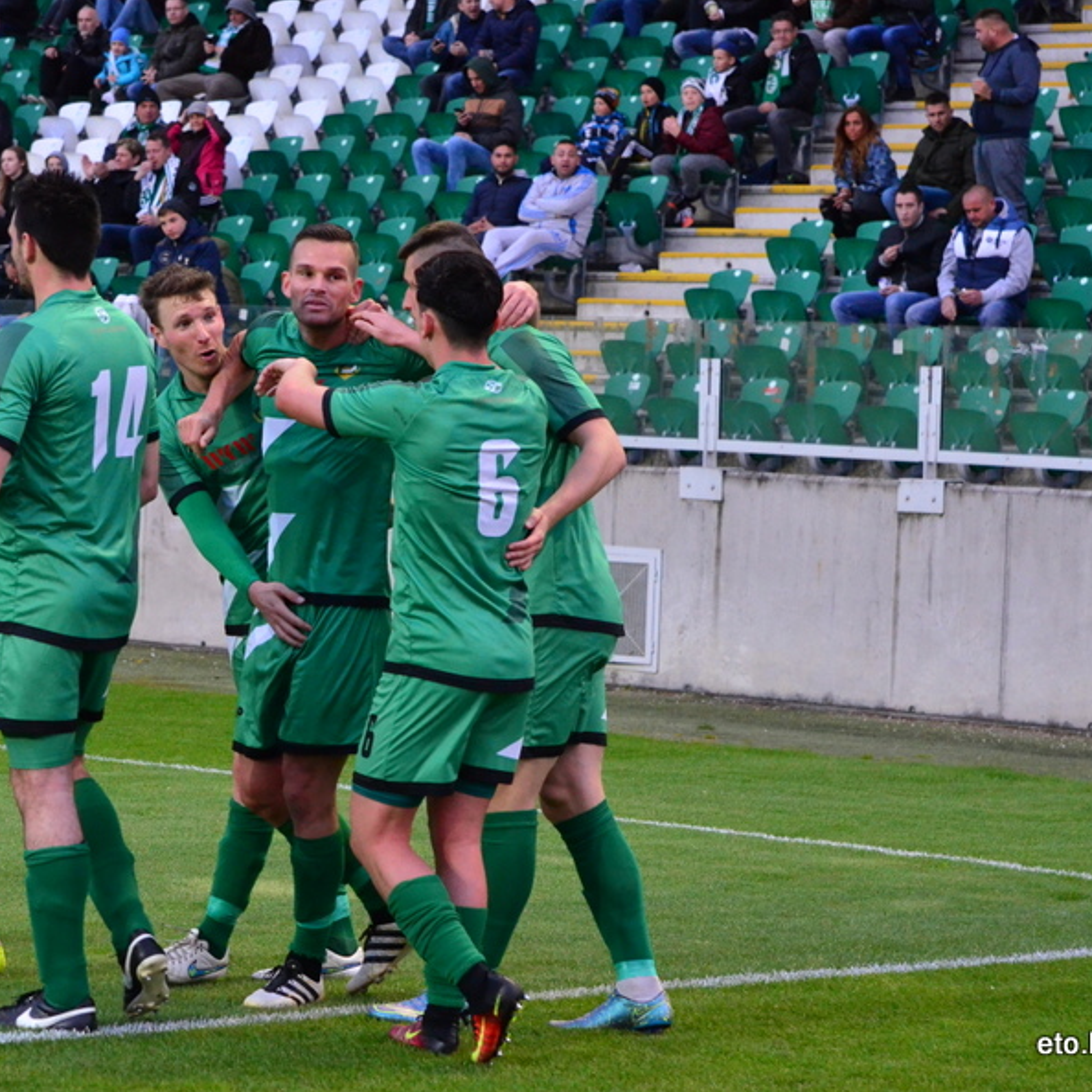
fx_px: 4818
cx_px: 336
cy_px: 546
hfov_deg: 12.9
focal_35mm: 135
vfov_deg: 12.9
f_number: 5.6
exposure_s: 1/640
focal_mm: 70
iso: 3200
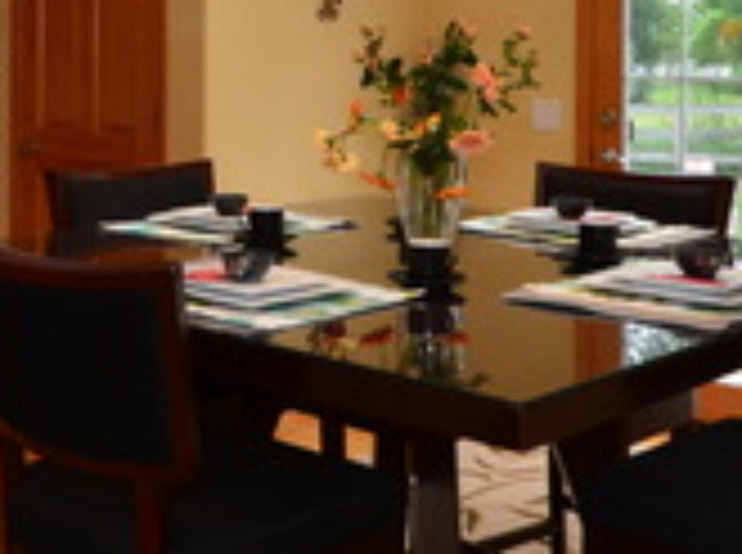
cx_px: 243
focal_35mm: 56
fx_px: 1198
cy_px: 23
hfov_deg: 34.1
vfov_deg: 25.0
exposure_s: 1/125
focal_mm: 10
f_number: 9
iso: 800
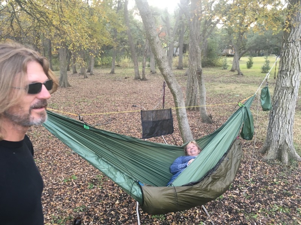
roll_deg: +0.4
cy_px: 112
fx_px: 252
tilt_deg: -10.7
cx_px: 150
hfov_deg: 61.7
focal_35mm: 29
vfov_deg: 48.2
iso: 64
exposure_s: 1/30
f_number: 2.2
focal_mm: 4.15
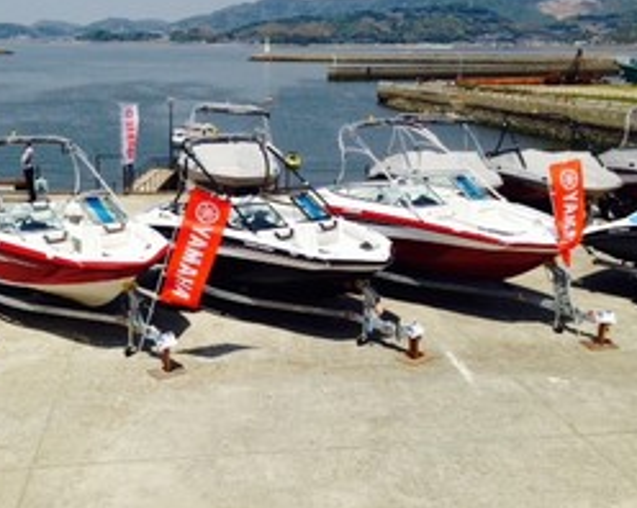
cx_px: 254
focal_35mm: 46
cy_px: 240
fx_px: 867
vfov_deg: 32.7
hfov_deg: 40.2
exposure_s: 1/2463
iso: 50
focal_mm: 4.12
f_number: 2.4
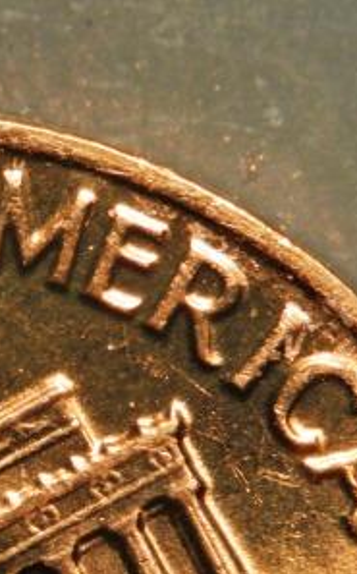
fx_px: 1779
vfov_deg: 18.3
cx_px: 0
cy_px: 288
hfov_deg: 11.3
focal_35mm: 114
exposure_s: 1/5
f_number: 5.6
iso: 1600
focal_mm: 27.6
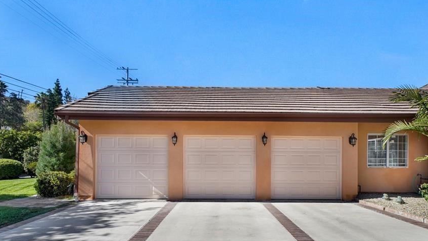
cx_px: 223
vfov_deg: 57.1
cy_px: 160
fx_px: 216
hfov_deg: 89.5
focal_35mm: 19
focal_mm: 10
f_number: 8
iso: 500
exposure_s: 1/1600
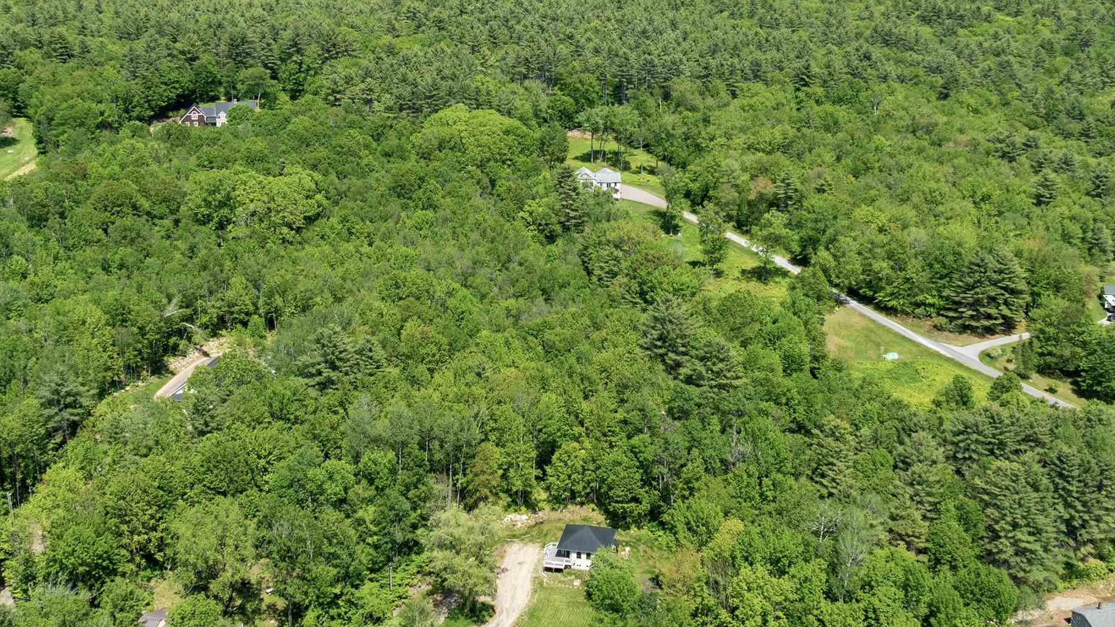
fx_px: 1301
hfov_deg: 46.4
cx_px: 551
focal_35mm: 44
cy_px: 260
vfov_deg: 27.1
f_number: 2.8
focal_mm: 12.29
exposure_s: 1/2000
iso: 100
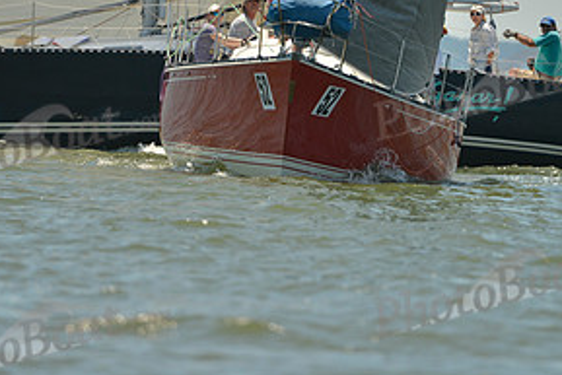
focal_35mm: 803
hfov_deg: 2.6
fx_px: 12541
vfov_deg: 1.7
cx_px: 274
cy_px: 17
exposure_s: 1/1600
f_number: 5
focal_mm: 400
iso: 200
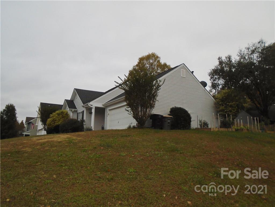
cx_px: 138
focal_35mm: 26
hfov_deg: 67.3
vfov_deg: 53.1
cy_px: 104
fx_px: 207
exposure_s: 1/100
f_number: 3.2
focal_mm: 4.6
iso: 100
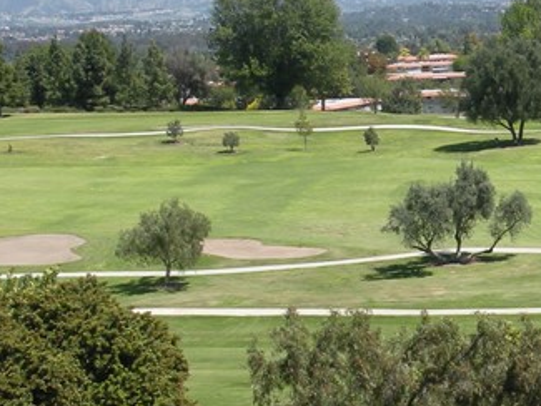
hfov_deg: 17.3
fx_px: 1626
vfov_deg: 14.2
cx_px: 769
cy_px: 304
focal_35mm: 104
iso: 64
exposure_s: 1/225
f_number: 6.3
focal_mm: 5.8
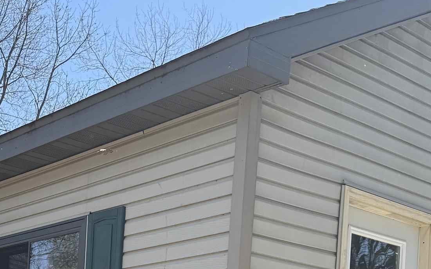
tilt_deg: +2.6
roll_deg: -3.4
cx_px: 100
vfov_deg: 16.8
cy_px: 391
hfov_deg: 28.5
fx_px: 834
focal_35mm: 71
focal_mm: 6.76
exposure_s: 1/2232
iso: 80
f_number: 1.78
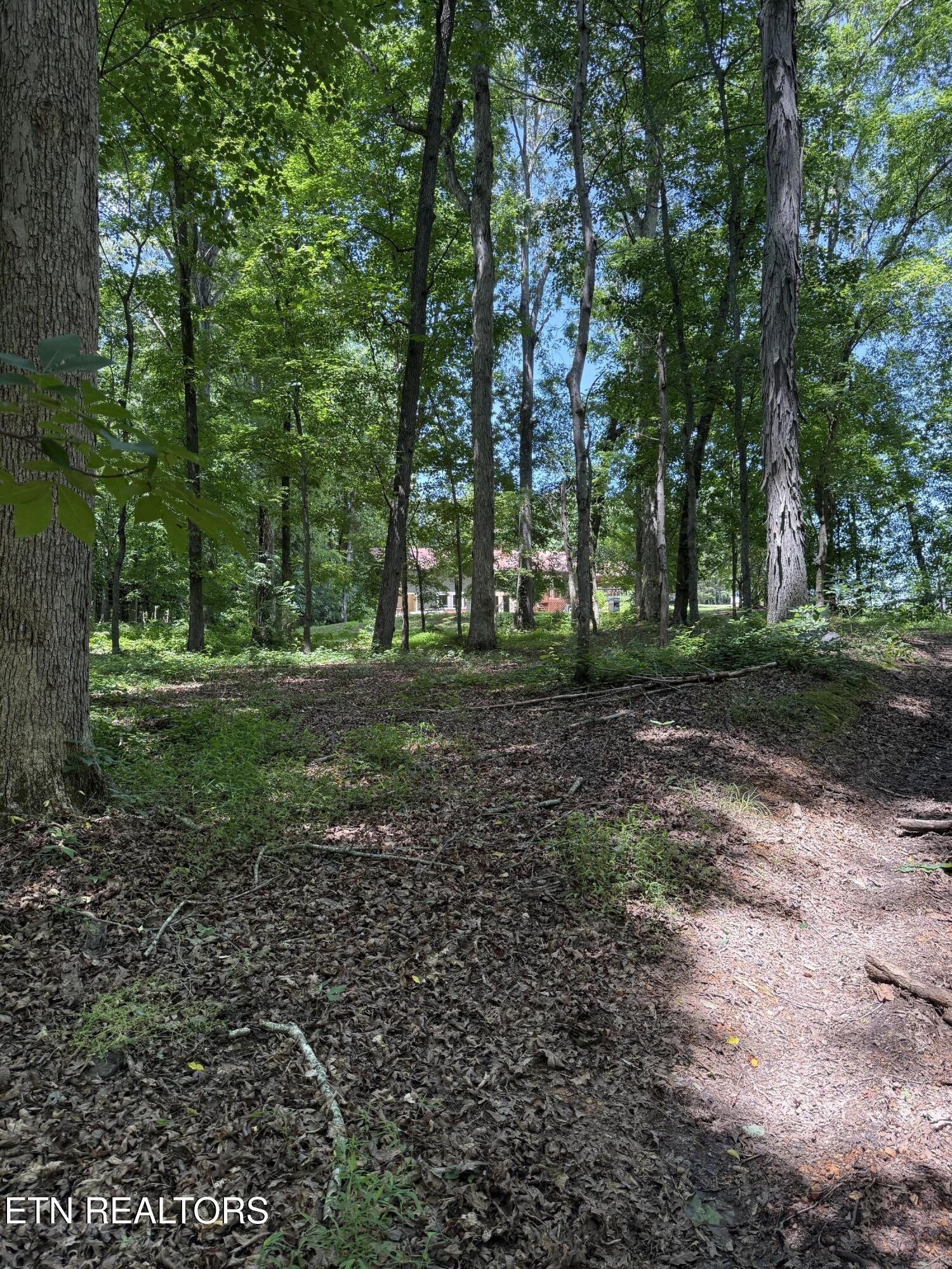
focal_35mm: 24
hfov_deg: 56.8
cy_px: 634
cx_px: 476
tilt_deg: +2.2
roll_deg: +1.4
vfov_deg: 71.6
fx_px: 880
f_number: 1.78
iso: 125
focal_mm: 6.76
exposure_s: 1/243
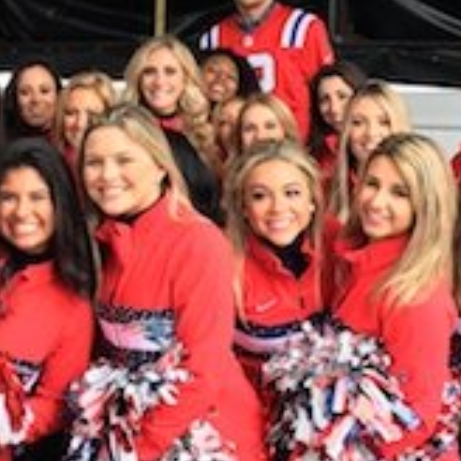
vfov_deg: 22.1
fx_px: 1175
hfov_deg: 22.0
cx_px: 112
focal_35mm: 78
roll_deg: -1.1
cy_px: 156
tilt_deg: -2.9
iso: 32
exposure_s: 1/40
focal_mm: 4.15
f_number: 2.2
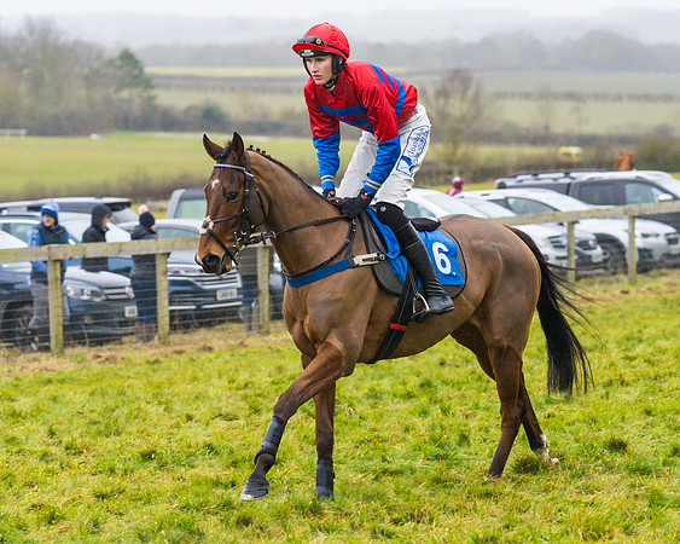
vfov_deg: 7.7
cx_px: 313
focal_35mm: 202
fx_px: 4059
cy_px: 277
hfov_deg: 9.6
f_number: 4
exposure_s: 1/800
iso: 800
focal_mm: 135
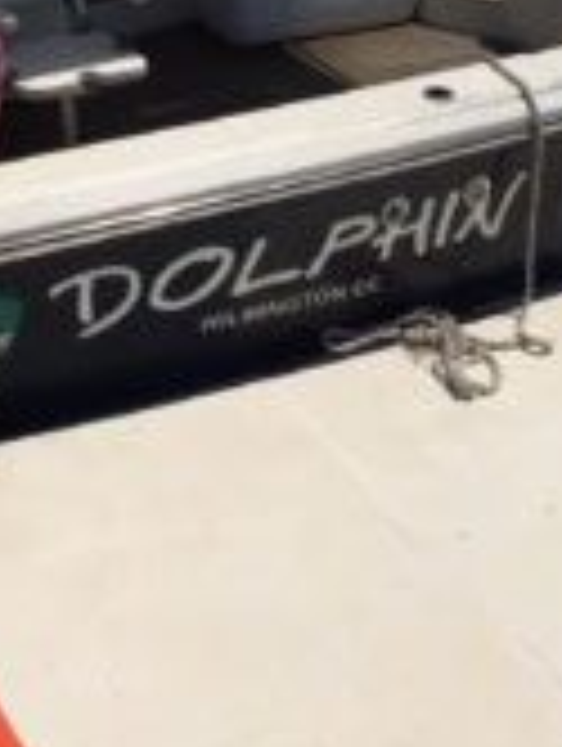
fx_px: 1317
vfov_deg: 30.0
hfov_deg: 23.5
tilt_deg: -20.3
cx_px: 70
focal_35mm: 61
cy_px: 45
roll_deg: +1.9
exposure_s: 1/8264
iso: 32
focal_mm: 4.15
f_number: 2.2
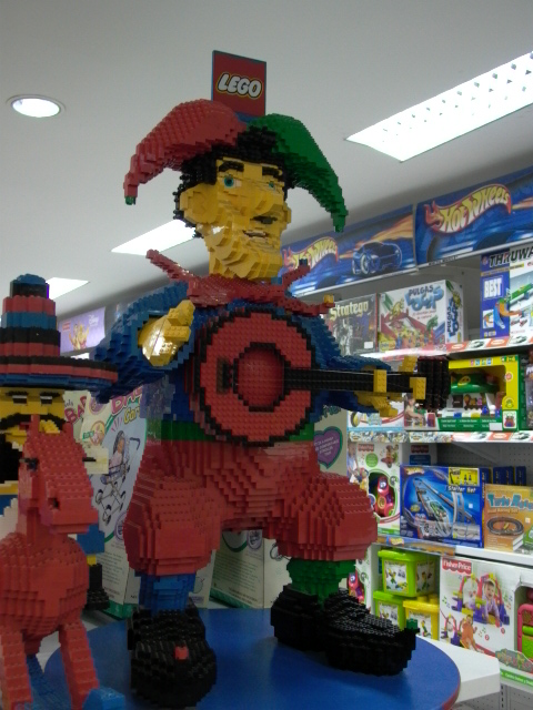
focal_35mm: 38
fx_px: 780
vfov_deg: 49.0
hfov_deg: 37.7
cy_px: 355
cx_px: 266
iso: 100
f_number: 2.13
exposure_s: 1/17.5
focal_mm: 8.19
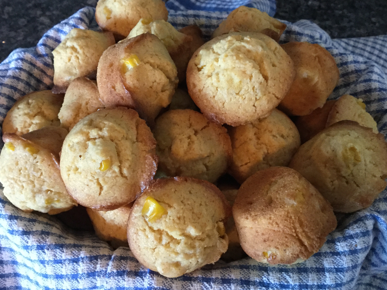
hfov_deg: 54.0
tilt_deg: -57.4
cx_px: 196
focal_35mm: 34
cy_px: 133
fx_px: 380
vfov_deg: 41.8
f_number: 2.4
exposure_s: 1/17
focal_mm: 3.3
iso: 200
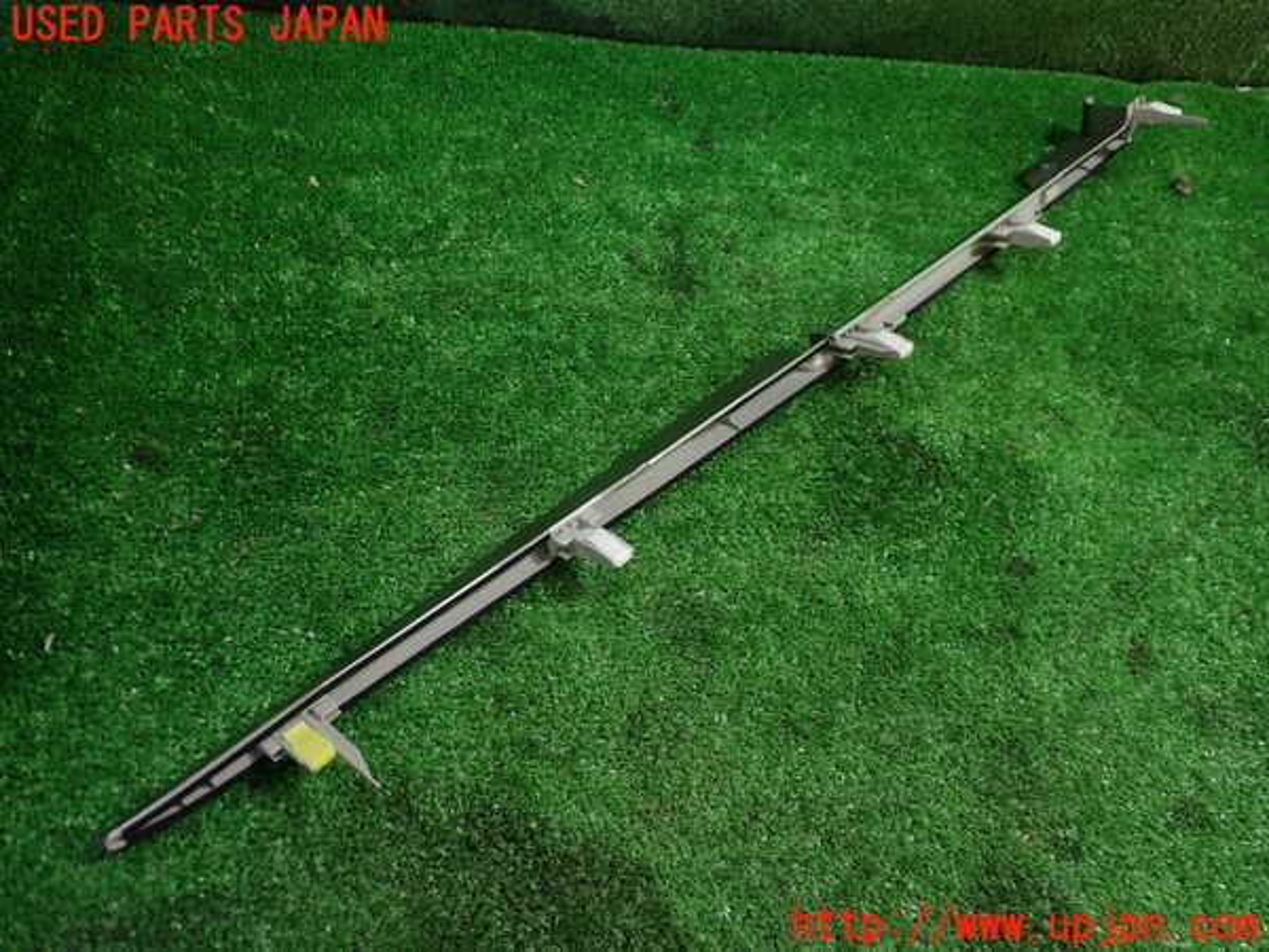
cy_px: 476
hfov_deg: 60.0
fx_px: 1100
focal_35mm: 30
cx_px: 634
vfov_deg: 46.8
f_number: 2.3
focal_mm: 5.4
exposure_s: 1/40
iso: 200
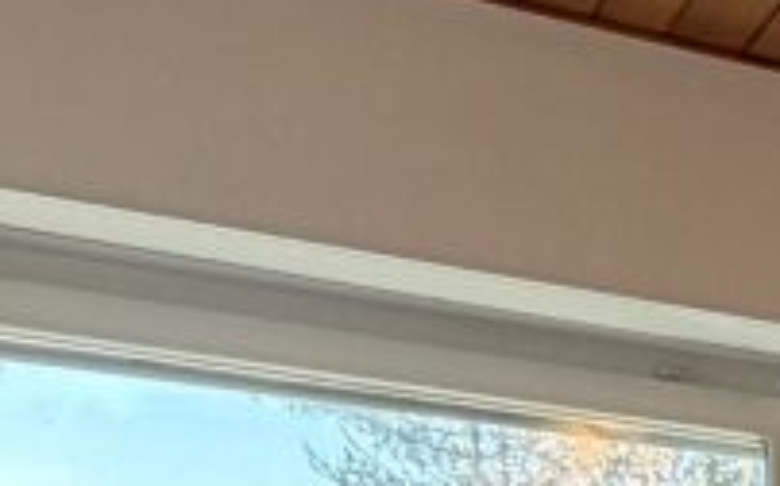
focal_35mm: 103
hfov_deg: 15.3
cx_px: 1653
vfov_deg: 10.9
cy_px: 1122
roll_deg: -0.4
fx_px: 2188
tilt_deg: -3.7
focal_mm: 2.22
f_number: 2.2
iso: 200
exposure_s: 1/100
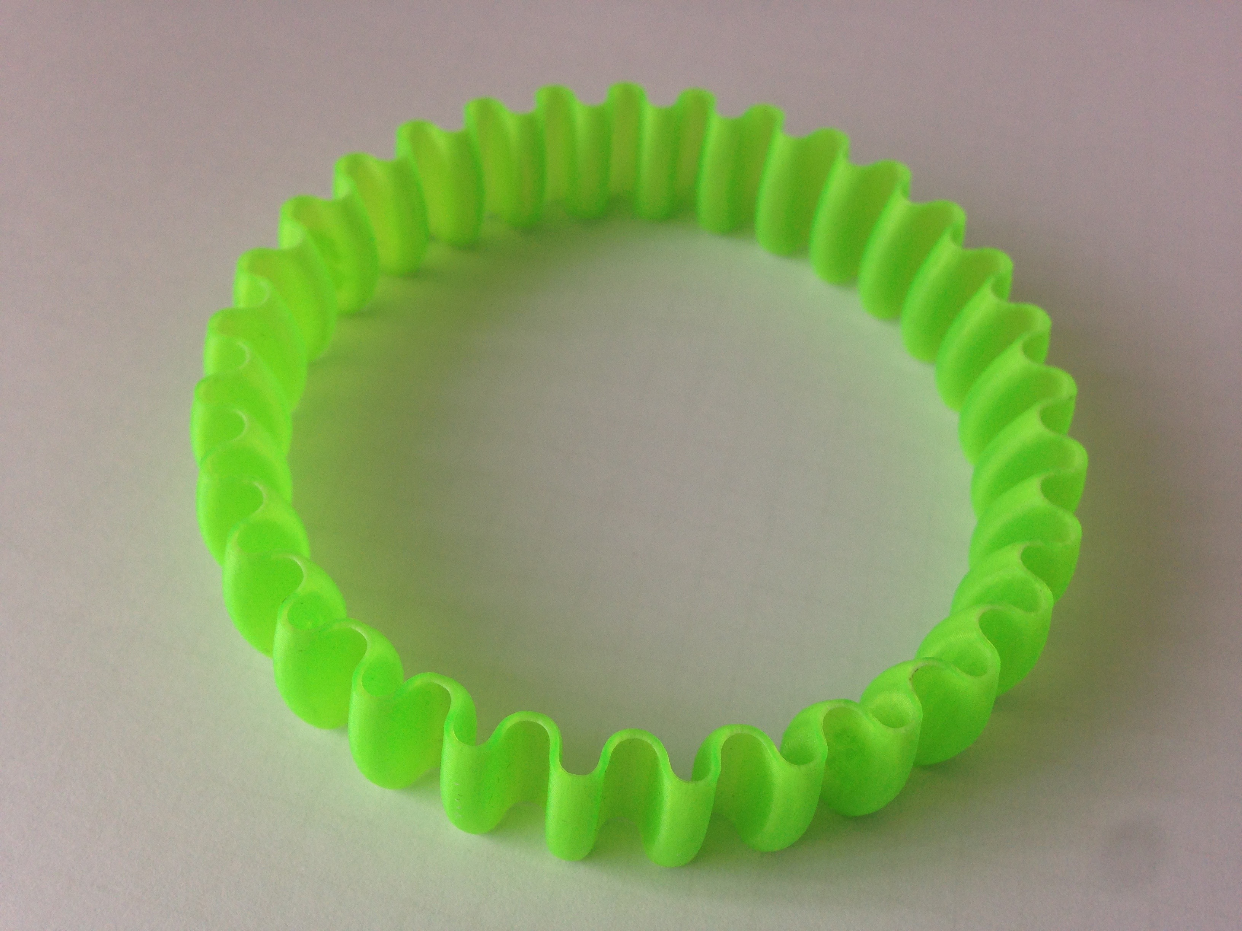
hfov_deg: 55.4
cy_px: 466
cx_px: 621
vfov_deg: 42.9
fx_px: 1184
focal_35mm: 33
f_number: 2.4
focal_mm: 4.12
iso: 50
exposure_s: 1/40
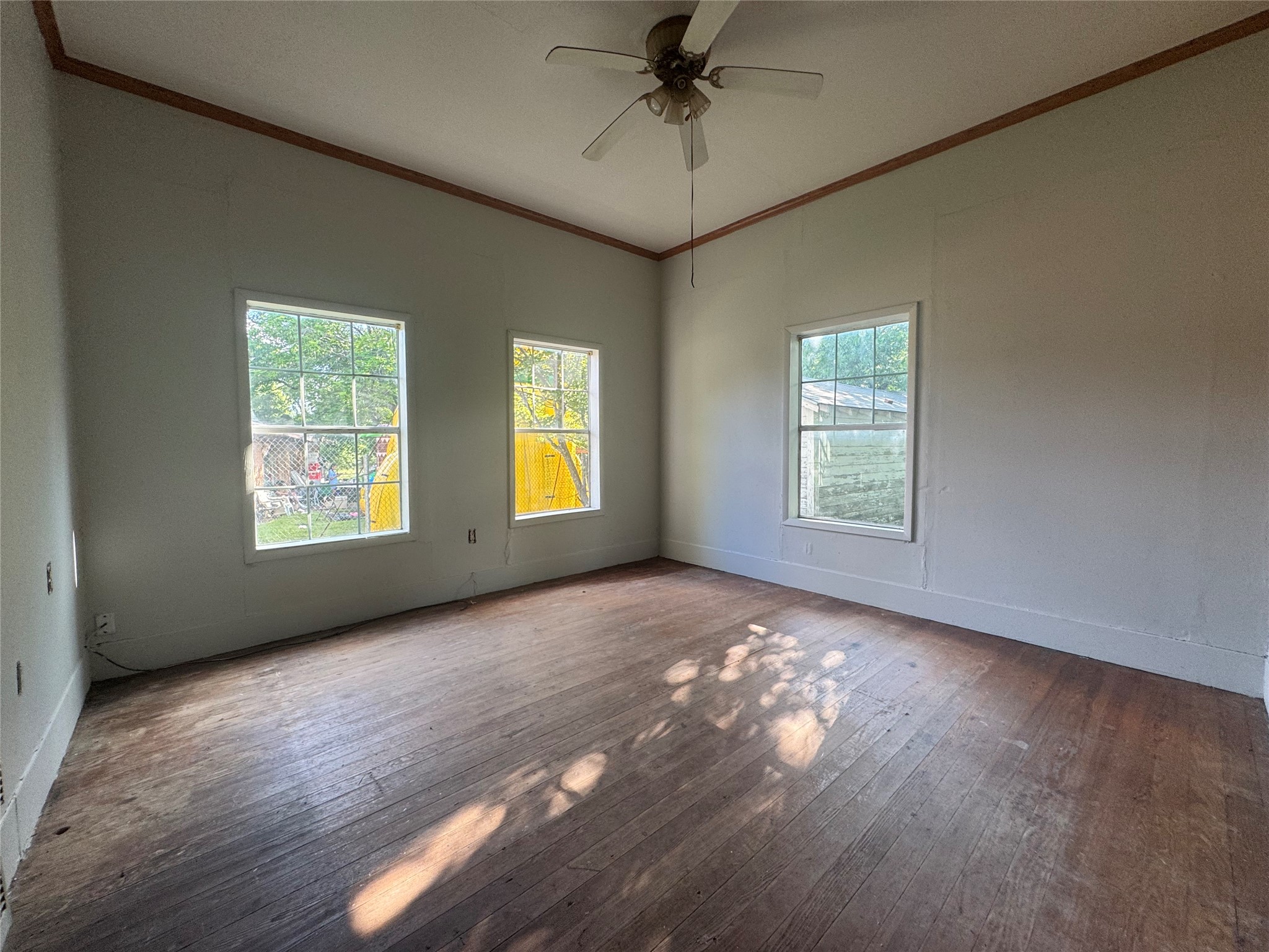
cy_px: 476
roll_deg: +0.0
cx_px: 634
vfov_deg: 85.7
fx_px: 513
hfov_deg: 102.1
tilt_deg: -4.9
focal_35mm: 14
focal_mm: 2.22
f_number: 2.2
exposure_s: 1/99
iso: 80
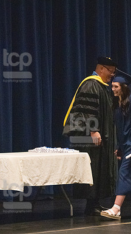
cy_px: 130
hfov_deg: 5.3
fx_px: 1417
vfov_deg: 9.4
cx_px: 84
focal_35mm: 229
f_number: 3.2
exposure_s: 1/400
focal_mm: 125
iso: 10000
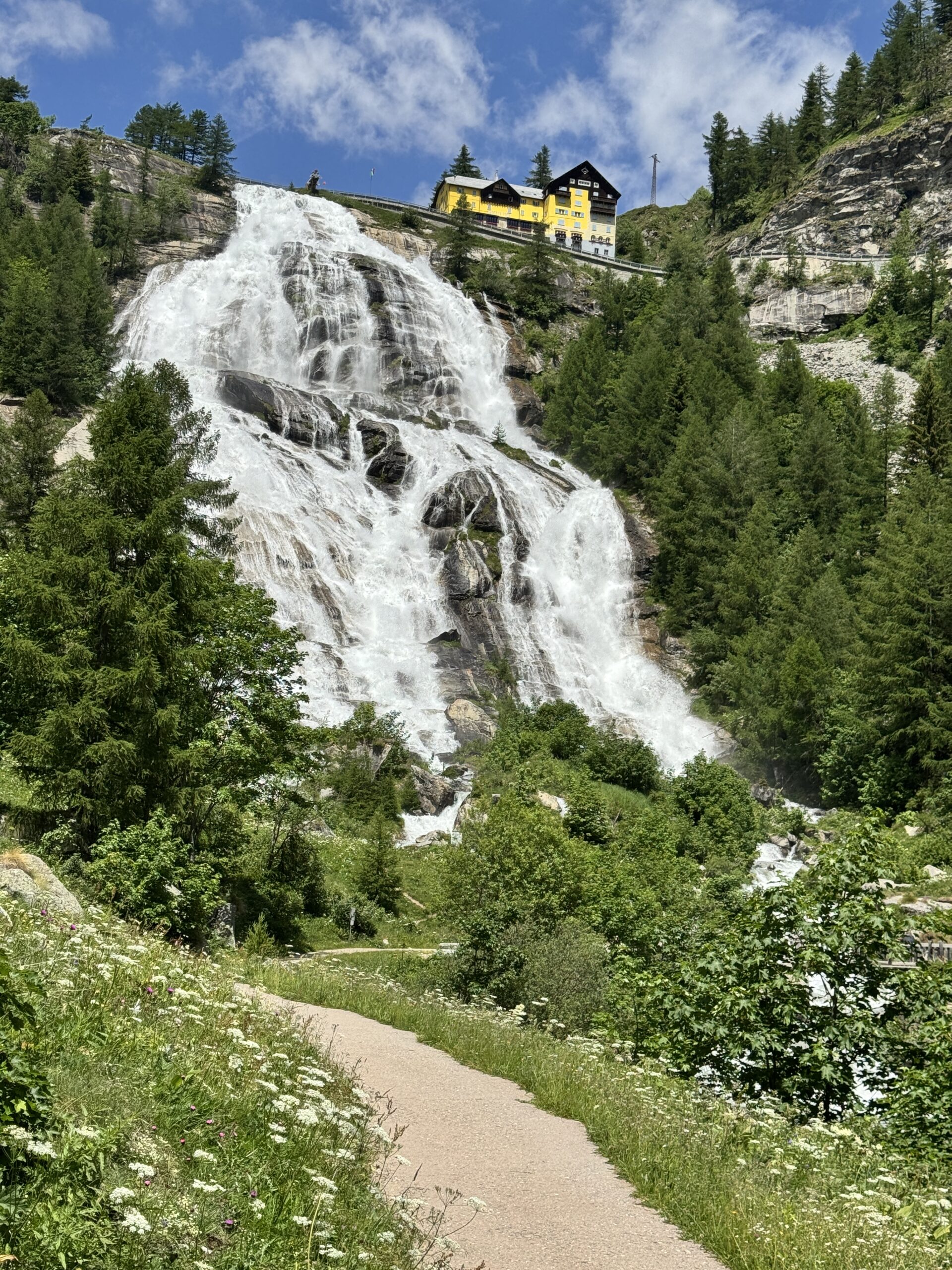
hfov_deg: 30.3
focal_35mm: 48
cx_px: 476
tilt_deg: +10.9
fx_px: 1760
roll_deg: -3.0
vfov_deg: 39.7
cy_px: 635
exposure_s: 1/7092
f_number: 1.78
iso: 64
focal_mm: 6.76
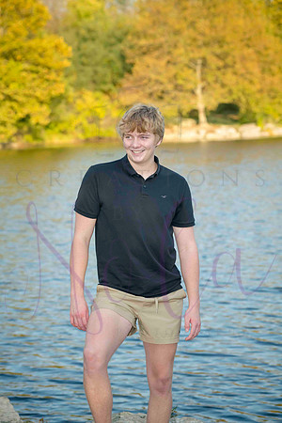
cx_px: 141
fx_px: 1316
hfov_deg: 12.2
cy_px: 212
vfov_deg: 18.3
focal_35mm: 112
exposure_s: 1/640
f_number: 6.3
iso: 800
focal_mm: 112
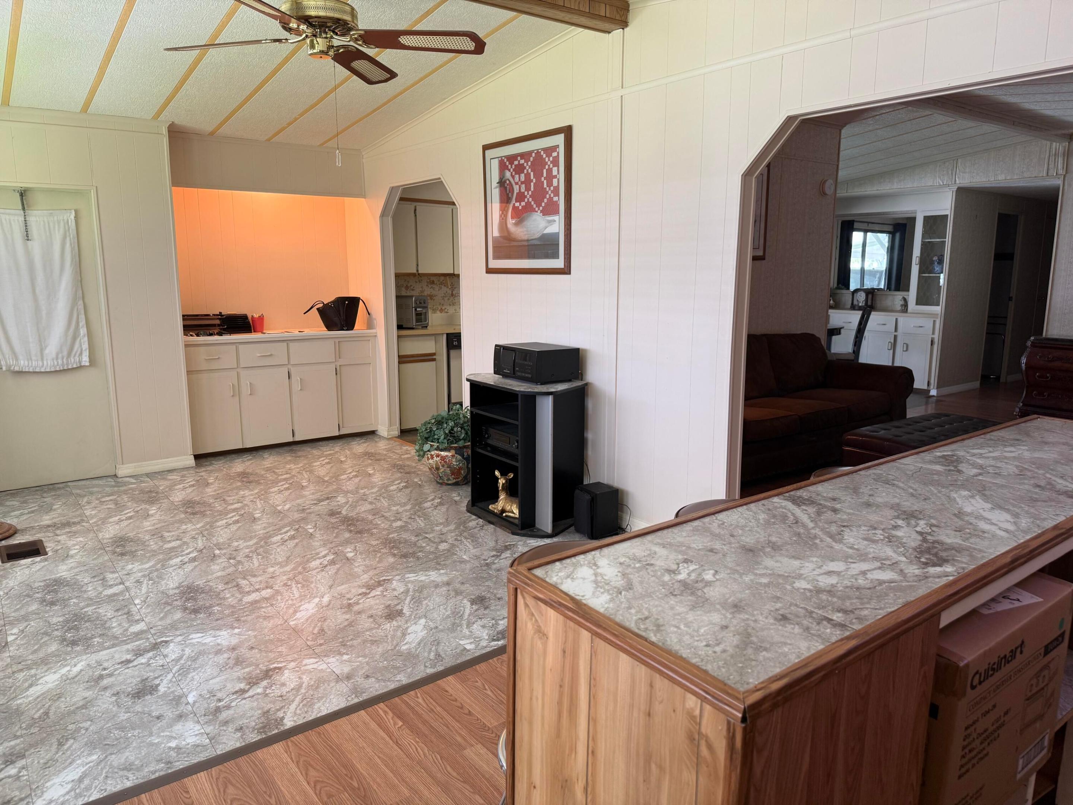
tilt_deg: -10.8
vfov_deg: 56.8
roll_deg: +0.2
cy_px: 402
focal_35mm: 24
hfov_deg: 71.6
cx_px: 536
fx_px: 744
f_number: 1.78
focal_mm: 6.76
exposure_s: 1/60
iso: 160
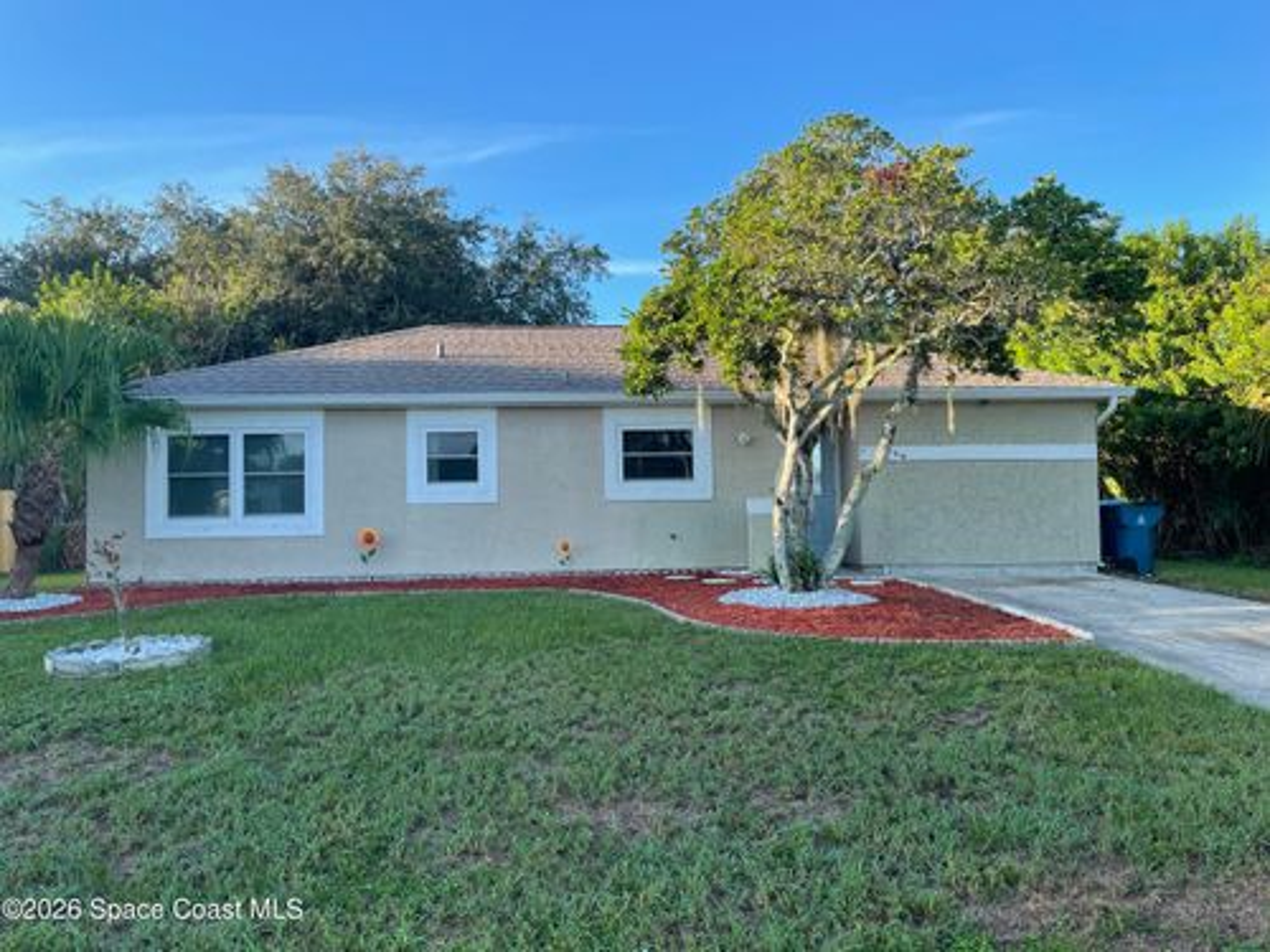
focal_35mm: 26
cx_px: 635
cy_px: 476
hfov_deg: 67.3
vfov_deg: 53.1
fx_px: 954
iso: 32
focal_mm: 4.2
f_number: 1.6
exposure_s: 1/629
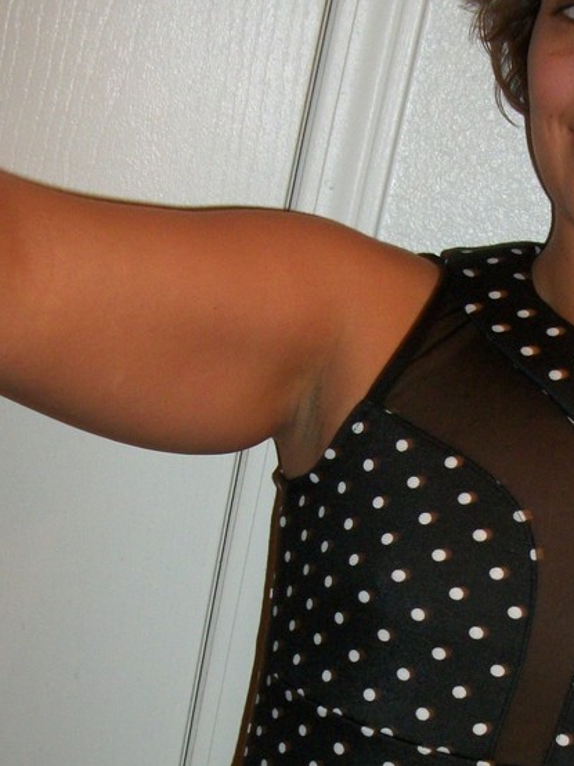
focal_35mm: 74
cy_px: 617
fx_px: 1637
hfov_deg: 19.4
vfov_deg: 25.9
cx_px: 545
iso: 160
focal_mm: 5.7
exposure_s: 1/60
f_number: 2.9
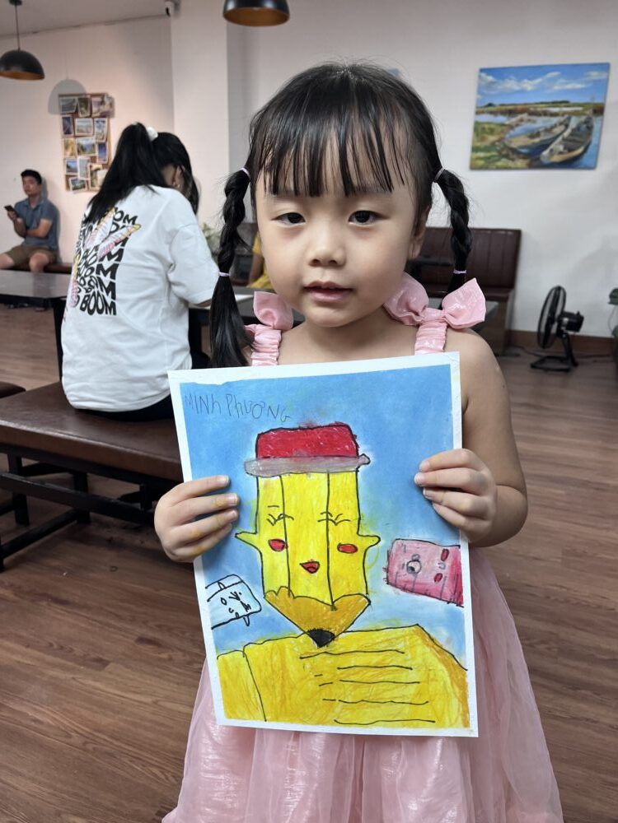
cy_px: 412
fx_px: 619
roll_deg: -1.6
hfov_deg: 53.1
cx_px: 309
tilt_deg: -16.8
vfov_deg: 67.3
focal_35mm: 26
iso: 125
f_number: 1.6
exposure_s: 1/121
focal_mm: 5.1
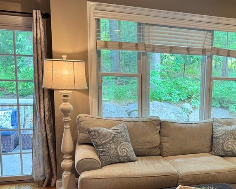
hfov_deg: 41.4
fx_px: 293
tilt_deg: -10.7
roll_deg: -2.4
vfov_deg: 35.4
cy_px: 122
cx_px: 198
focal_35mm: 42
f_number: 1.78
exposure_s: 1/60
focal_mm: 6.76
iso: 125
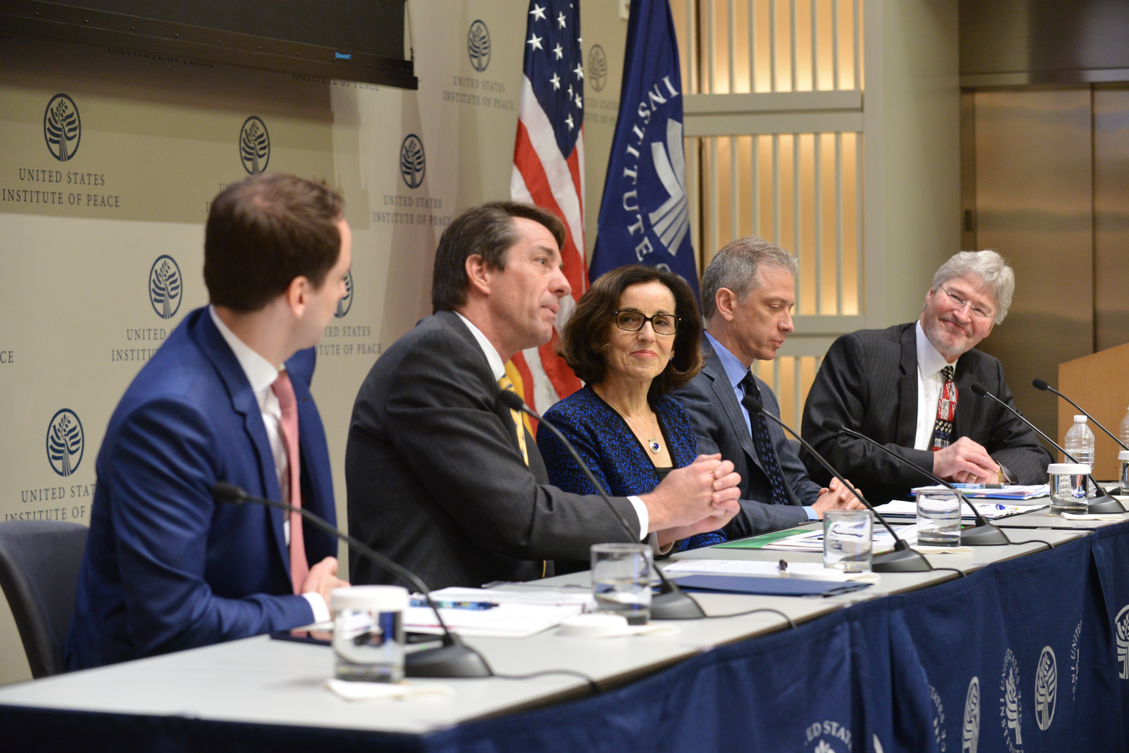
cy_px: 376
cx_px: 564
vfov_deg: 15.2
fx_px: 2822
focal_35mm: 90
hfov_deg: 22.6
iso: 3200
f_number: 4.5
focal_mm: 90
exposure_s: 1/80
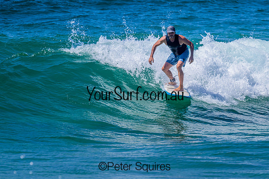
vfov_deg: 2.0
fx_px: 5256
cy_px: 67
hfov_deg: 2.9
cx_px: 154
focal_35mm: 703
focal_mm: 560
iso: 640
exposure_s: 1/2000
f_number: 11
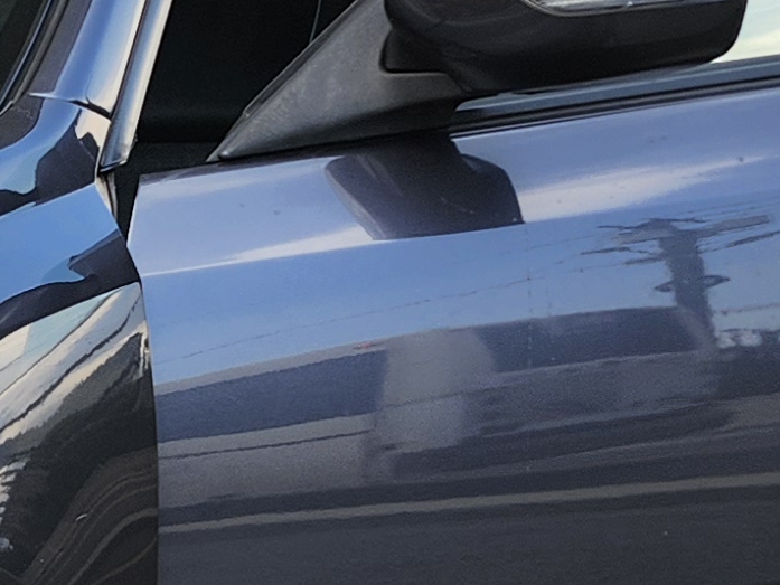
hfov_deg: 13.6
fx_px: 2975
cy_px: 846
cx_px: -545
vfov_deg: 10.9
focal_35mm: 132
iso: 25
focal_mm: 5.54
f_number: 1.8
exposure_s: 1/247
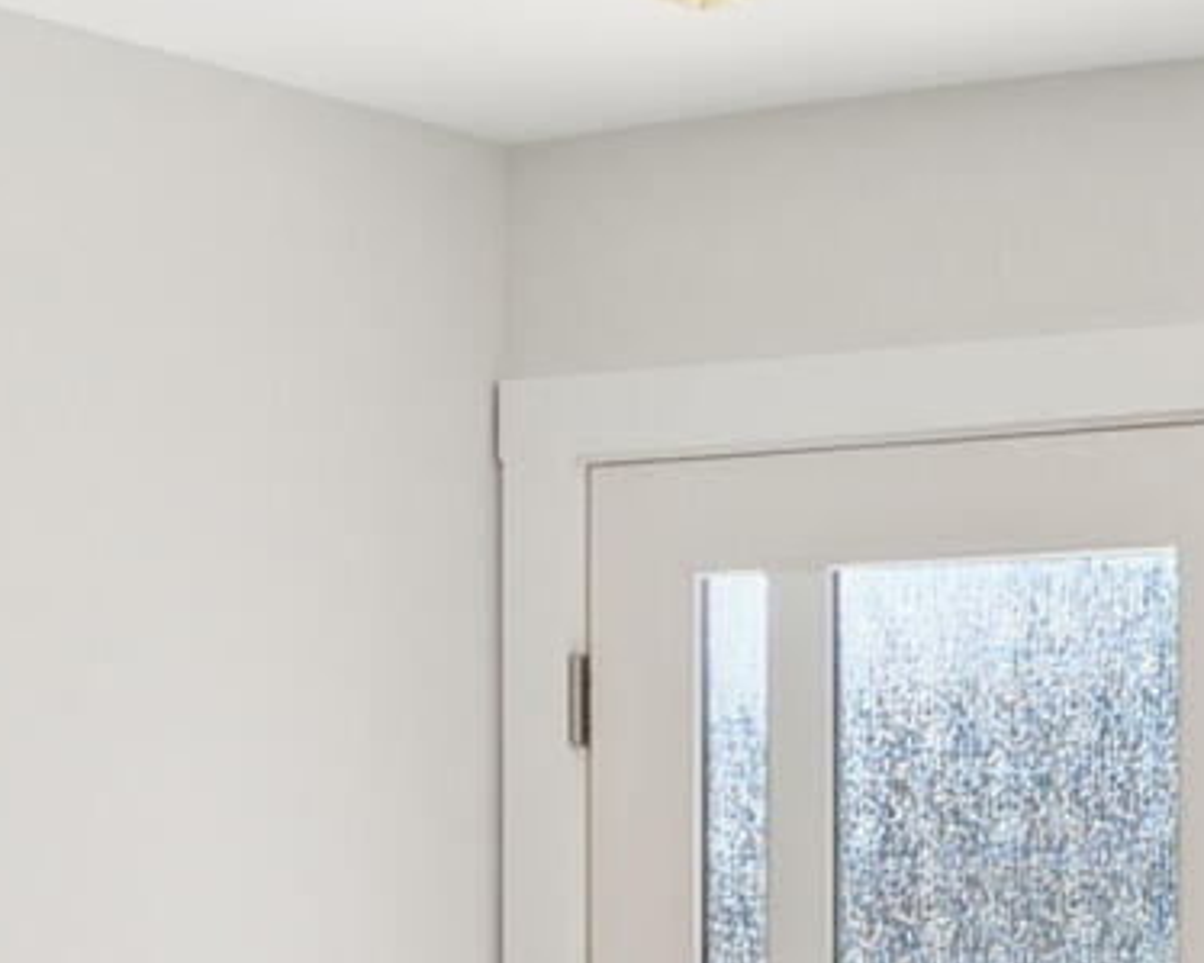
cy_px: 1158
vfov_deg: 11.8
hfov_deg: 14.2
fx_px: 4560
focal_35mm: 128
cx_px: 1697
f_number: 7.1
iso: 320
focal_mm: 17
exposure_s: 1/13
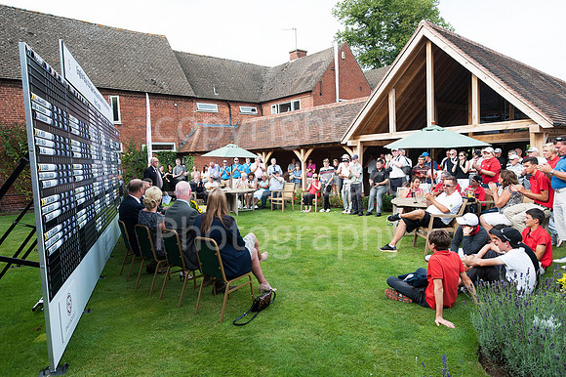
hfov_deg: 73.8
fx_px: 377
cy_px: 188
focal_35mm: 24
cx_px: 283
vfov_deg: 53.1
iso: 400
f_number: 7.1
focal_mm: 24
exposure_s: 1/500
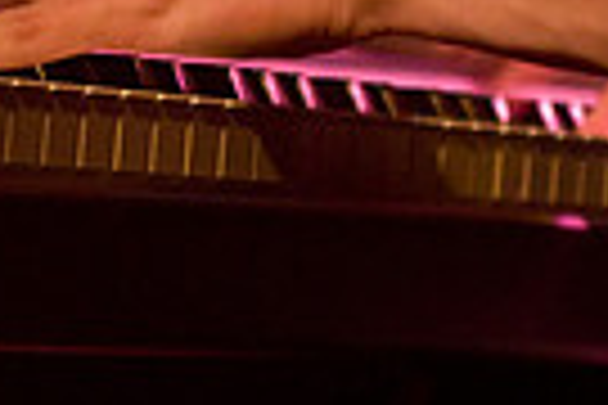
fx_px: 7616
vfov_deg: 3.0
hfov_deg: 4.6
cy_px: 65
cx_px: 50
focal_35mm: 451
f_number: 2.8
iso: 1250
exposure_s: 1/60
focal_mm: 70
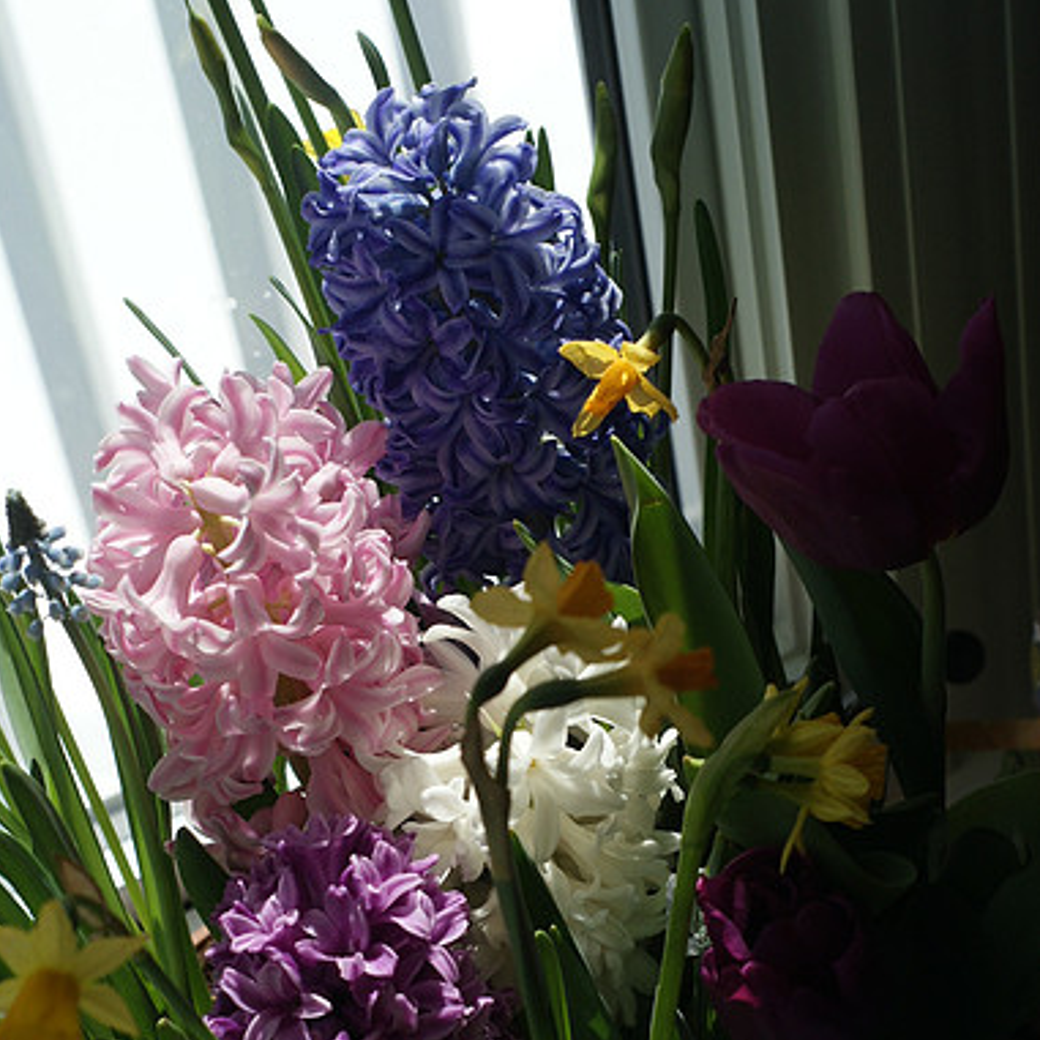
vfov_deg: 17.9
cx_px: 517
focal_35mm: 97
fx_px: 3297
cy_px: 696
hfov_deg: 17.9
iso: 200
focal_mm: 50
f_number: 8
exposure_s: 1/500
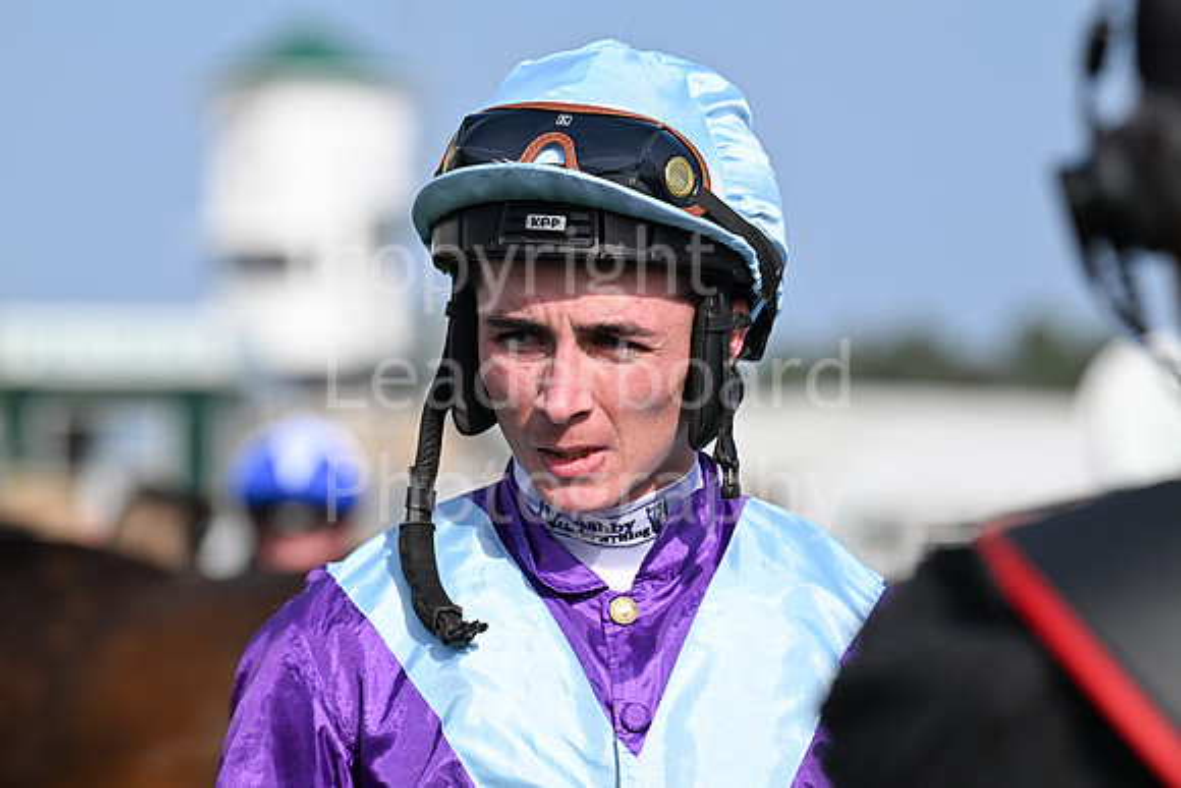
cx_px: 590
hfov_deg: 10.3
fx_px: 6562
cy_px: 394
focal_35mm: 200
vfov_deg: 6.9
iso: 500
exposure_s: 1/4000
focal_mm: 200
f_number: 5.6
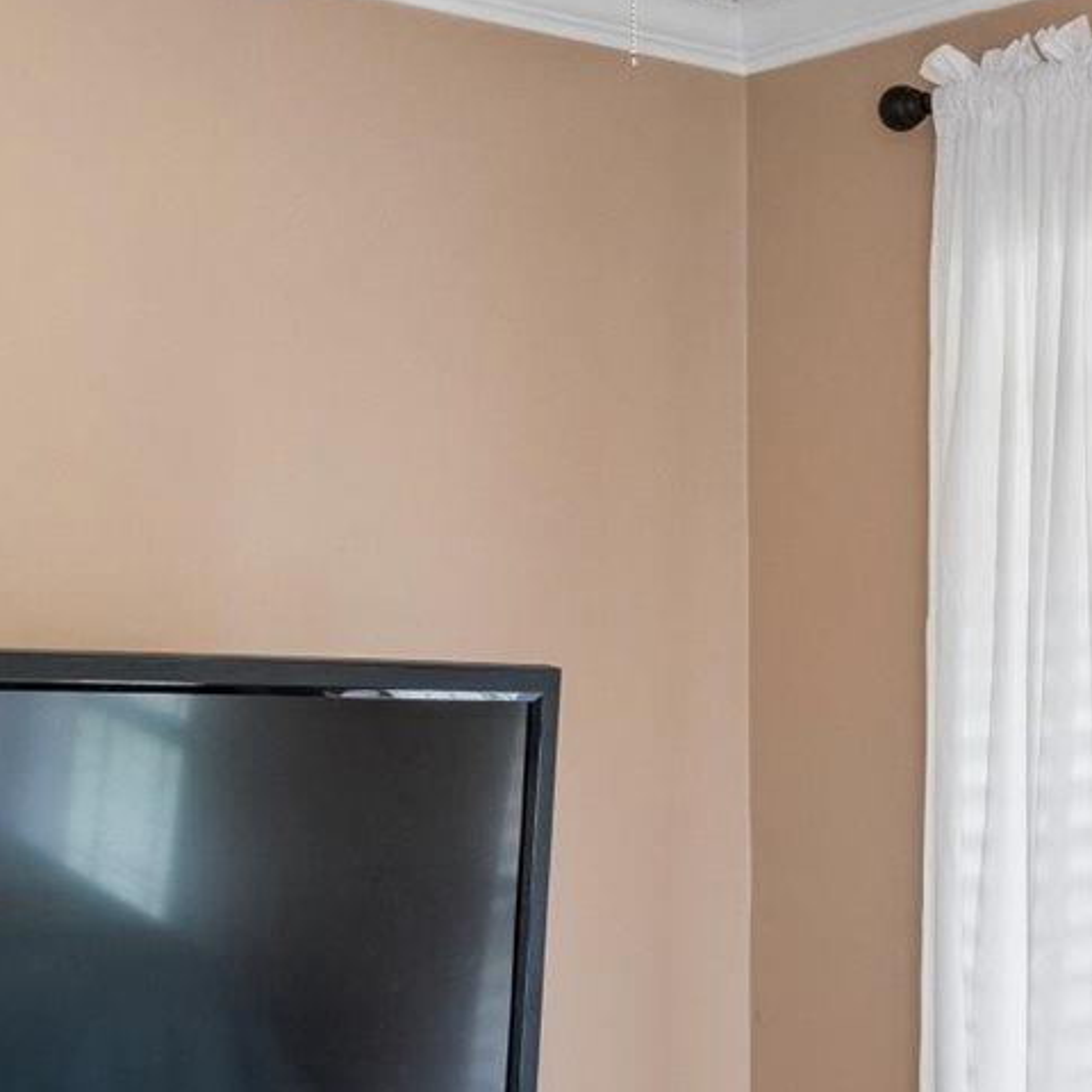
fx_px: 3105
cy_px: 846
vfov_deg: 19.8
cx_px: 908
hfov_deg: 19.7
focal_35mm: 87
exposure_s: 1/4
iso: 400
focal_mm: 16
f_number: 13
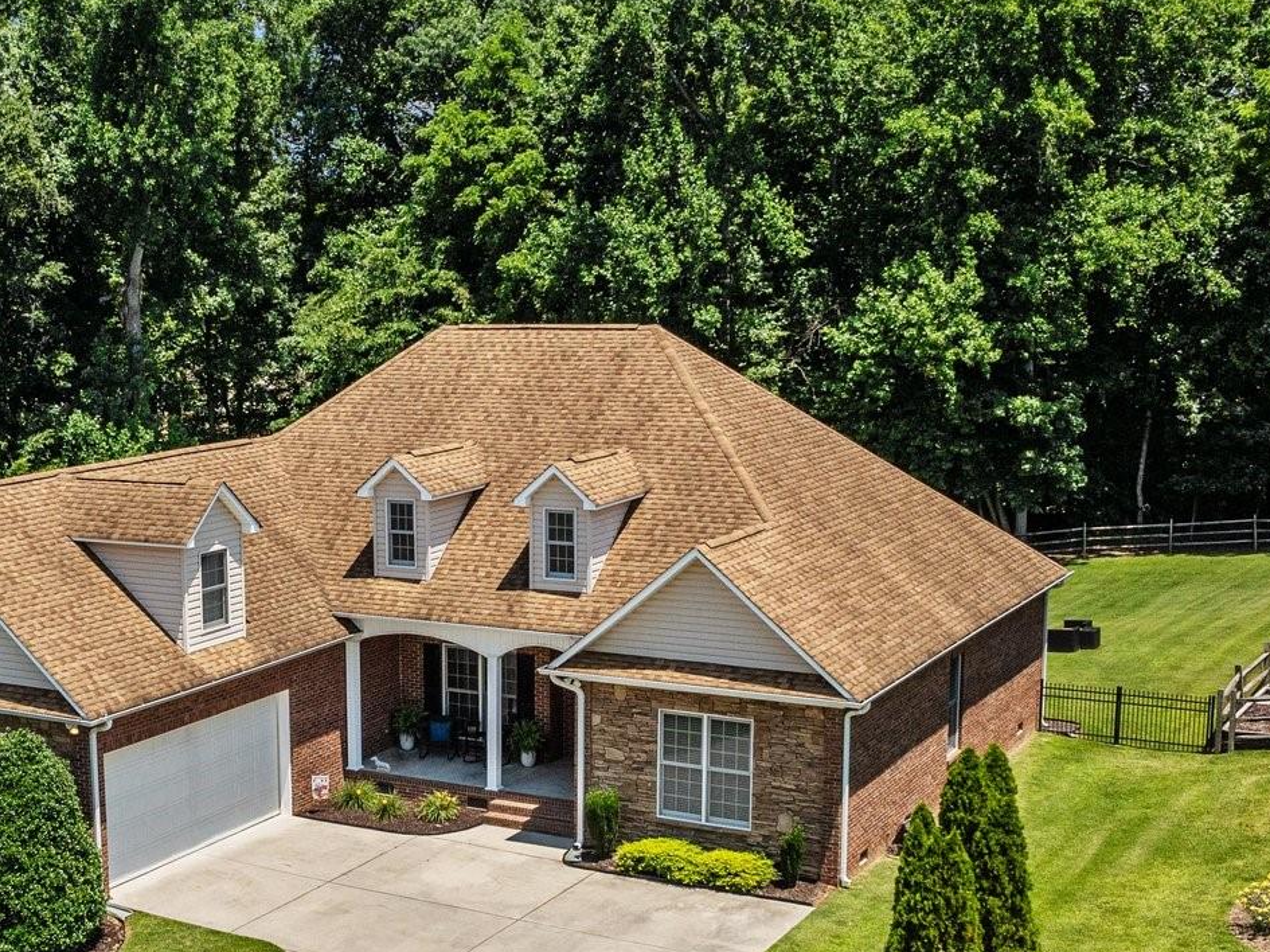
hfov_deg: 35.9
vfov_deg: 27.8
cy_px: 631
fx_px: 1907
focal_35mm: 52
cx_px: 300
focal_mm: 12.29
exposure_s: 1/320
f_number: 5.6
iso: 100
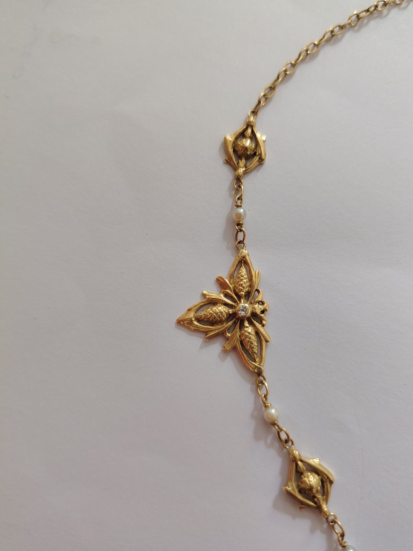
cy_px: 277
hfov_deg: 54.9
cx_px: 211
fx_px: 398
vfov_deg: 69.4
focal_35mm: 25
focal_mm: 5.25
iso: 744
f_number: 1.75
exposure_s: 1/30
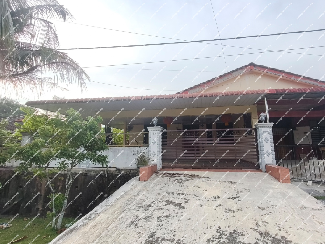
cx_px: 162
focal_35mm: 15
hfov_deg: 98.2
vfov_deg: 81.8
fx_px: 141
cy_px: 122
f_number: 2.2
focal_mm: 1.67
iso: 50
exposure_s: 1/829
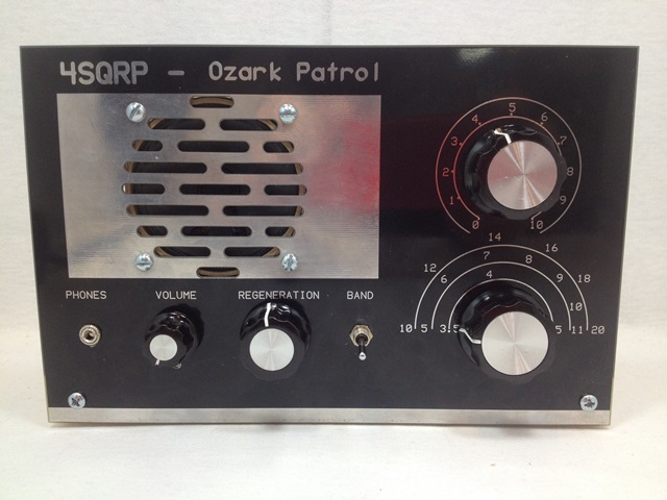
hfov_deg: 52.6
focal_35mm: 35
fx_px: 674
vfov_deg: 40.7
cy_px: 250
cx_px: 334
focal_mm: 4.28
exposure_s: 1/120
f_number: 2.4
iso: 80
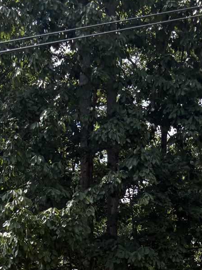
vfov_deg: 15.9
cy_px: 512
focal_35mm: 101
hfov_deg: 14.6
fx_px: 786
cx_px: 54
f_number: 1.6
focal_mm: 5.96
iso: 50
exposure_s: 1/1587
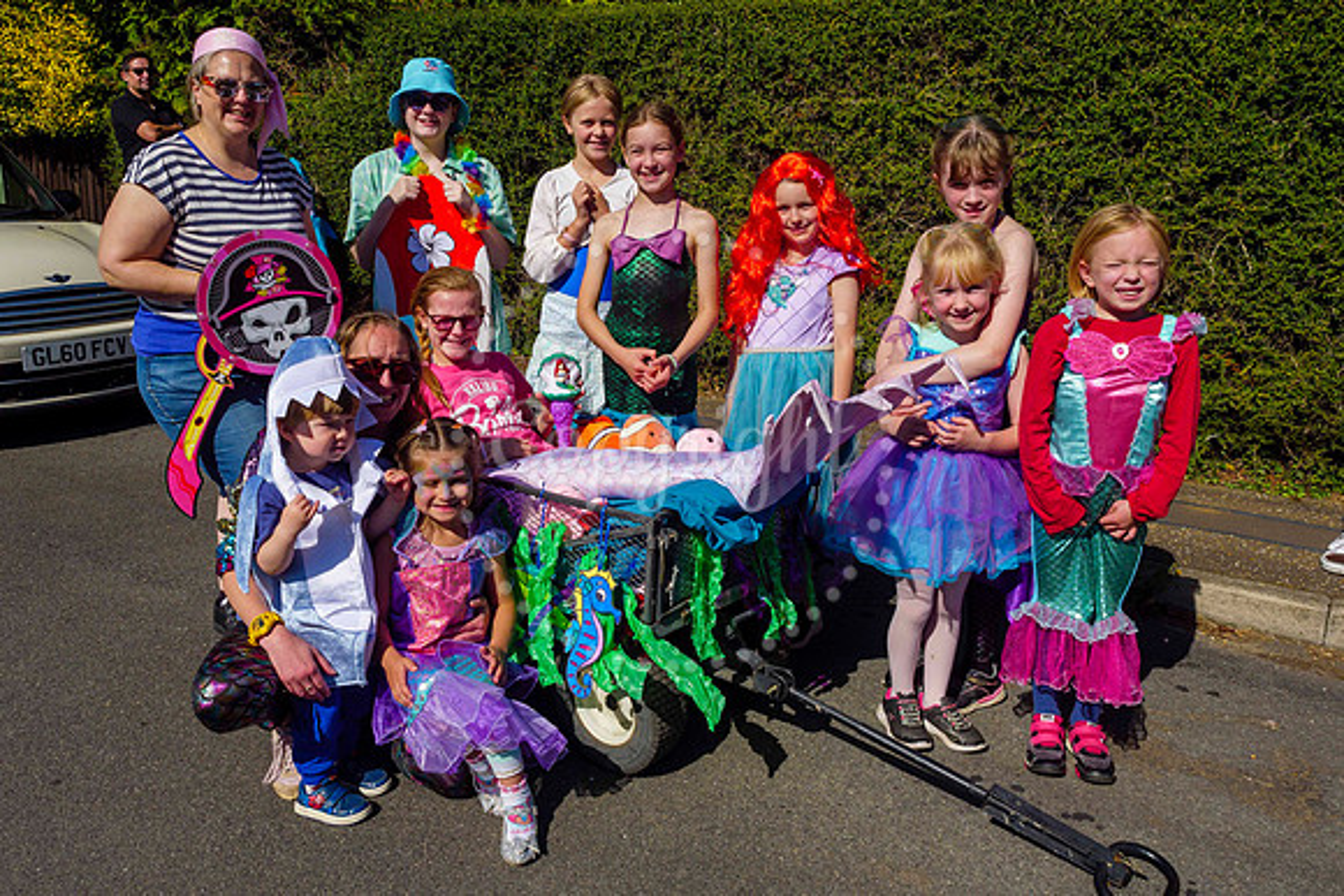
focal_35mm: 32
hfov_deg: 58.3
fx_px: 1204
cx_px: 672
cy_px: 448
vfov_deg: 40.9
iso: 200
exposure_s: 1/3200
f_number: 4.5
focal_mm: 15
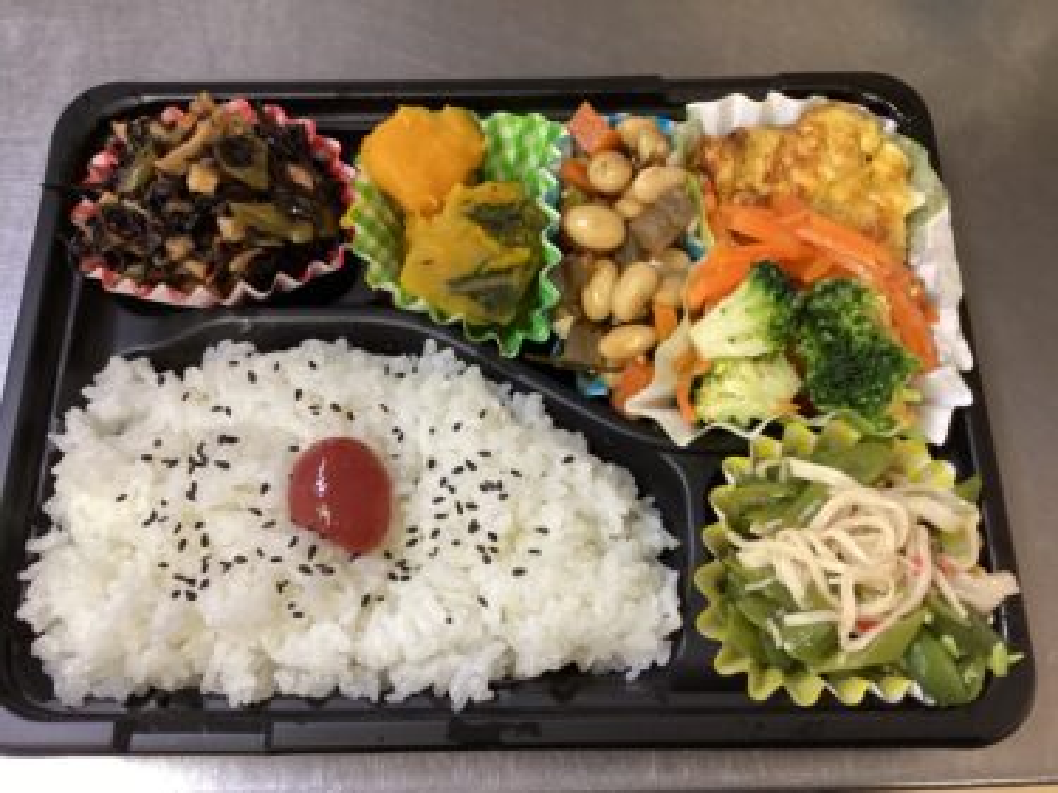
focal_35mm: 31
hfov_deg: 58.4
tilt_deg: -68.8
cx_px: 529
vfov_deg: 45.4
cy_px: 396
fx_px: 947
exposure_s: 1/50
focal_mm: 3.3
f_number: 2.4
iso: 250
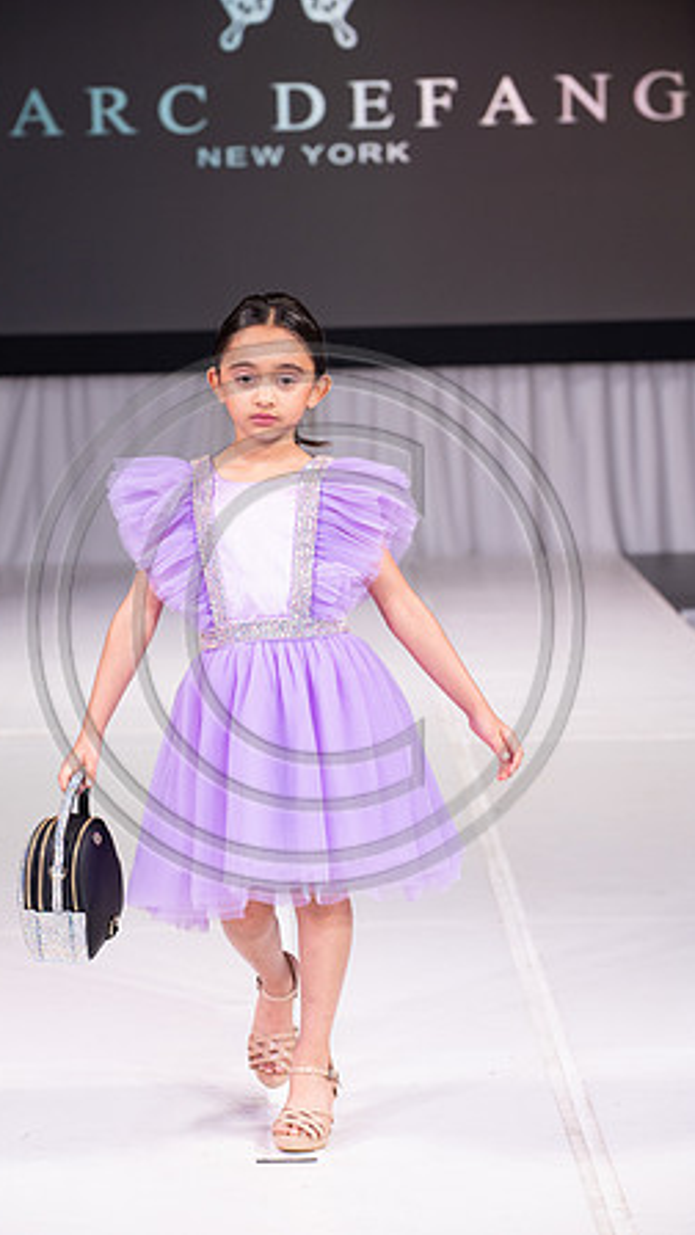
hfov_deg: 9.9
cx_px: 305
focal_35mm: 122
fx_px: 3997
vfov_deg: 17.6
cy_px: 618
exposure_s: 1/400
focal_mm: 116
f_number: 5.6
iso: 2000
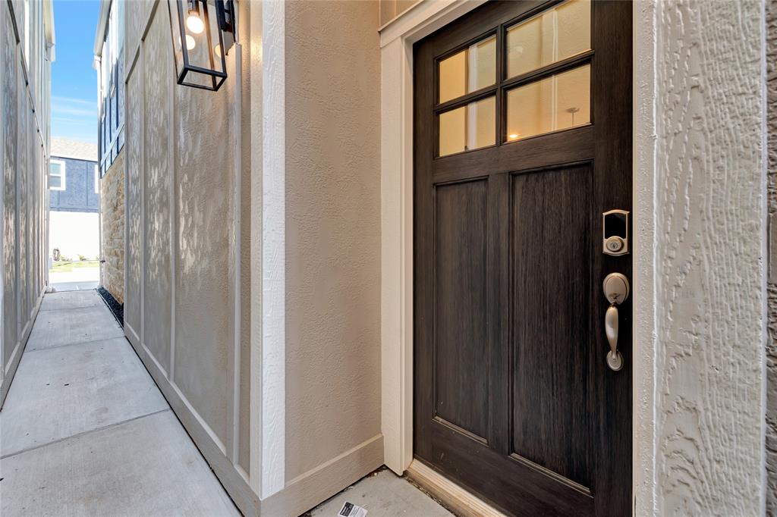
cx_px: 388
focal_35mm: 15
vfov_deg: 77.3
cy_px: 258
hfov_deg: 100.4
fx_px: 324
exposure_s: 1/30
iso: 200
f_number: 8
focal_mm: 10
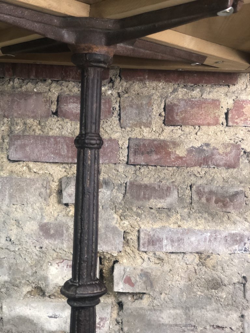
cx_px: 125
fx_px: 501
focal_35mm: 52
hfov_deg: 28.0
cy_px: 166
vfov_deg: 36.8
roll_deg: -2.4
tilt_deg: -2.9
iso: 125
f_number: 2.4
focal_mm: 6
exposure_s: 1/50
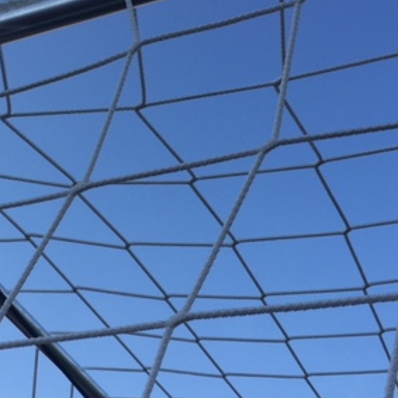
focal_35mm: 58
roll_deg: +0.1
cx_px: 84
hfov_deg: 29.0
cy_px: 159
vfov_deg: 29.5
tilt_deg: +38.2
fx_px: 754
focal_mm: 4.15
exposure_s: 1/1130
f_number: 2.2
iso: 32
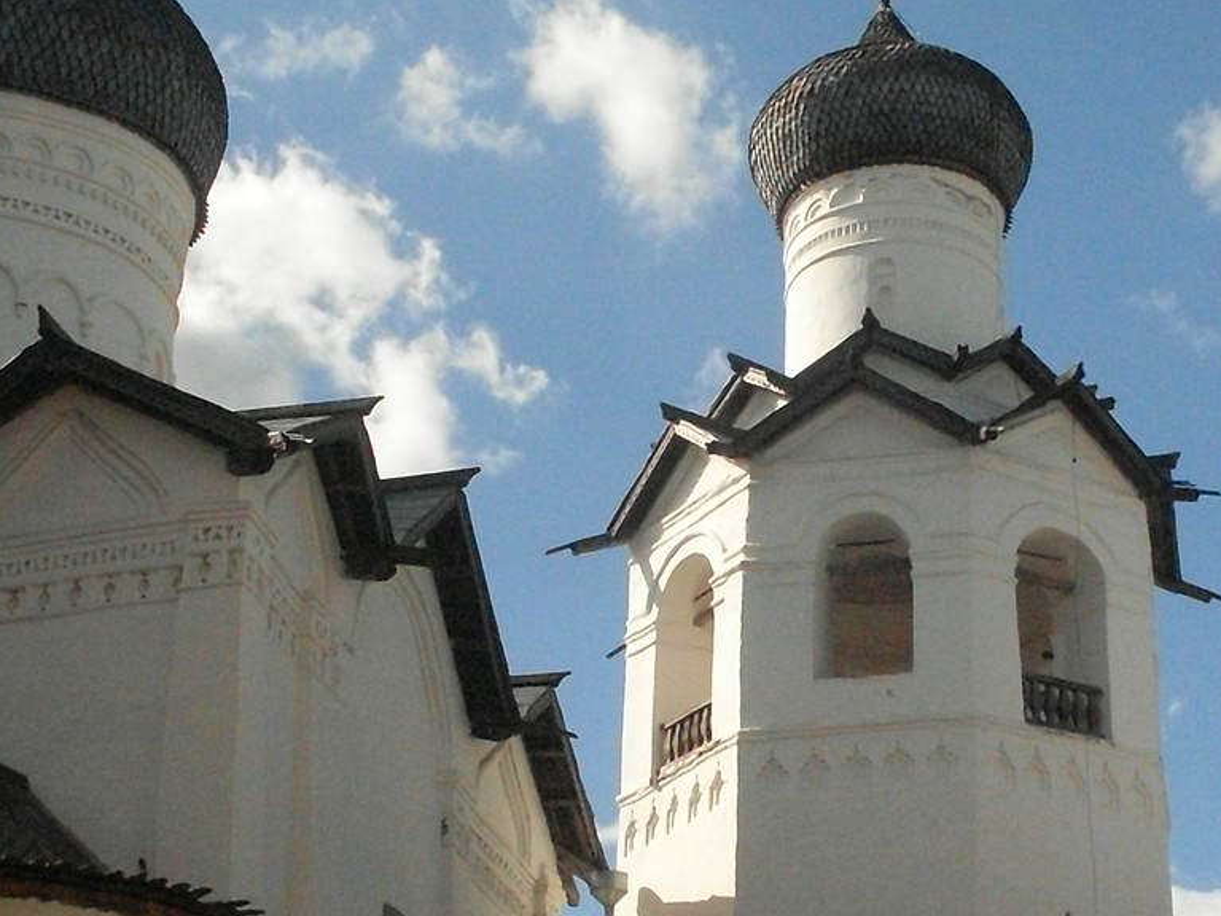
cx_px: 822
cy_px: 600
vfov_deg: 20.7
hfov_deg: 27.2
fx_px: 2504
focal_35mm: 71
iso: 400
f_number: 8.4
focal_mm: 6.3
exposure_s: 1/1000
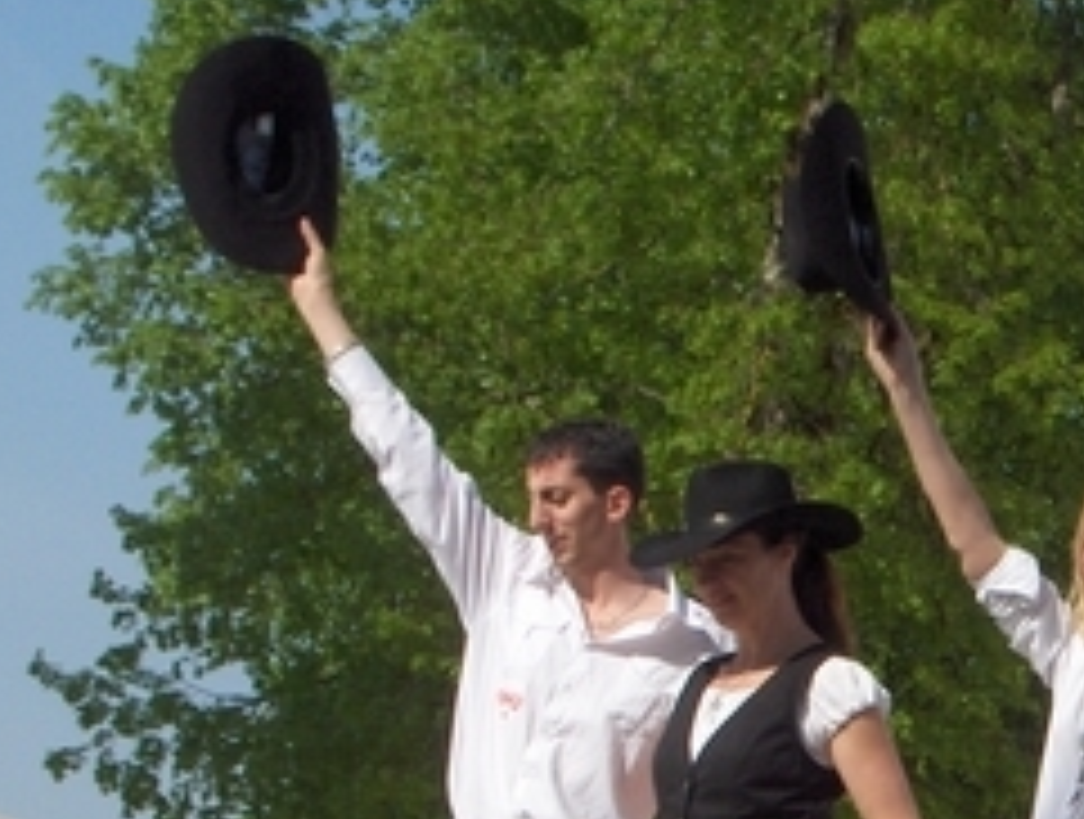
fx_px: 5808
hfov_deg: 10.5
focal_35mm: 185
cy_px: 734
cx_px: 1325
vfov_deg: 8.0
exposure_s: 1/562
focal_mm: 14.3
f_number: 6
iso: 100
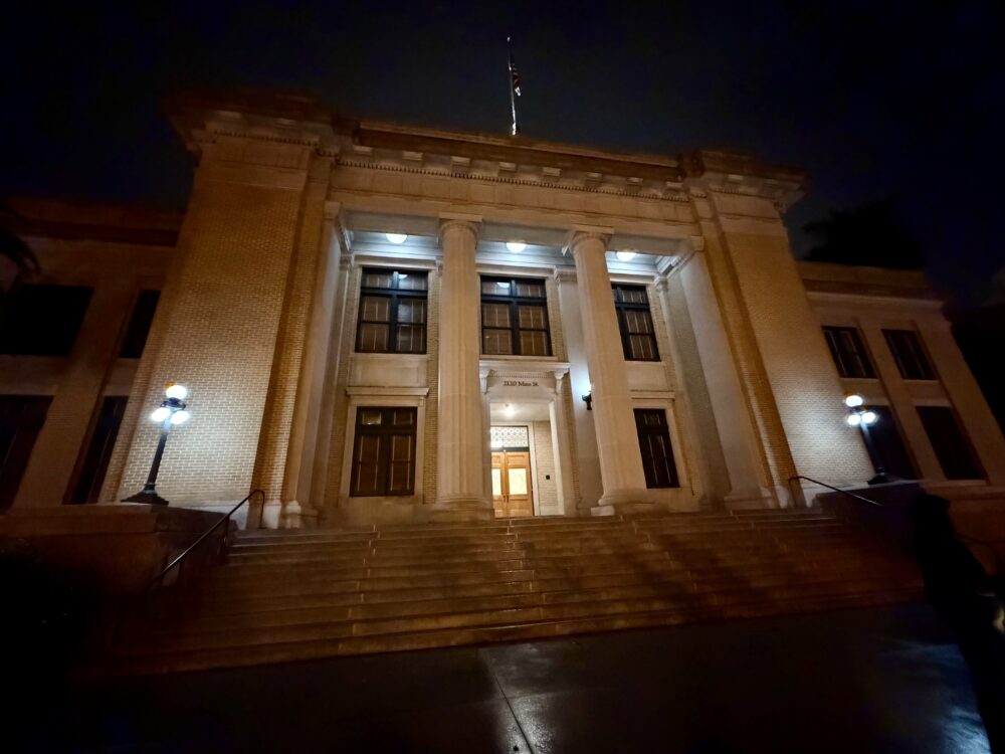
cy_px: 377
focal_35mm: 14
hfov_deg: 102.1
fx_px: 406
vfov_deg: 85.7
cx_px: 502
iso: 3200
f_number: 2.2
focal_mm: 2.22
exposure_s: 1/30
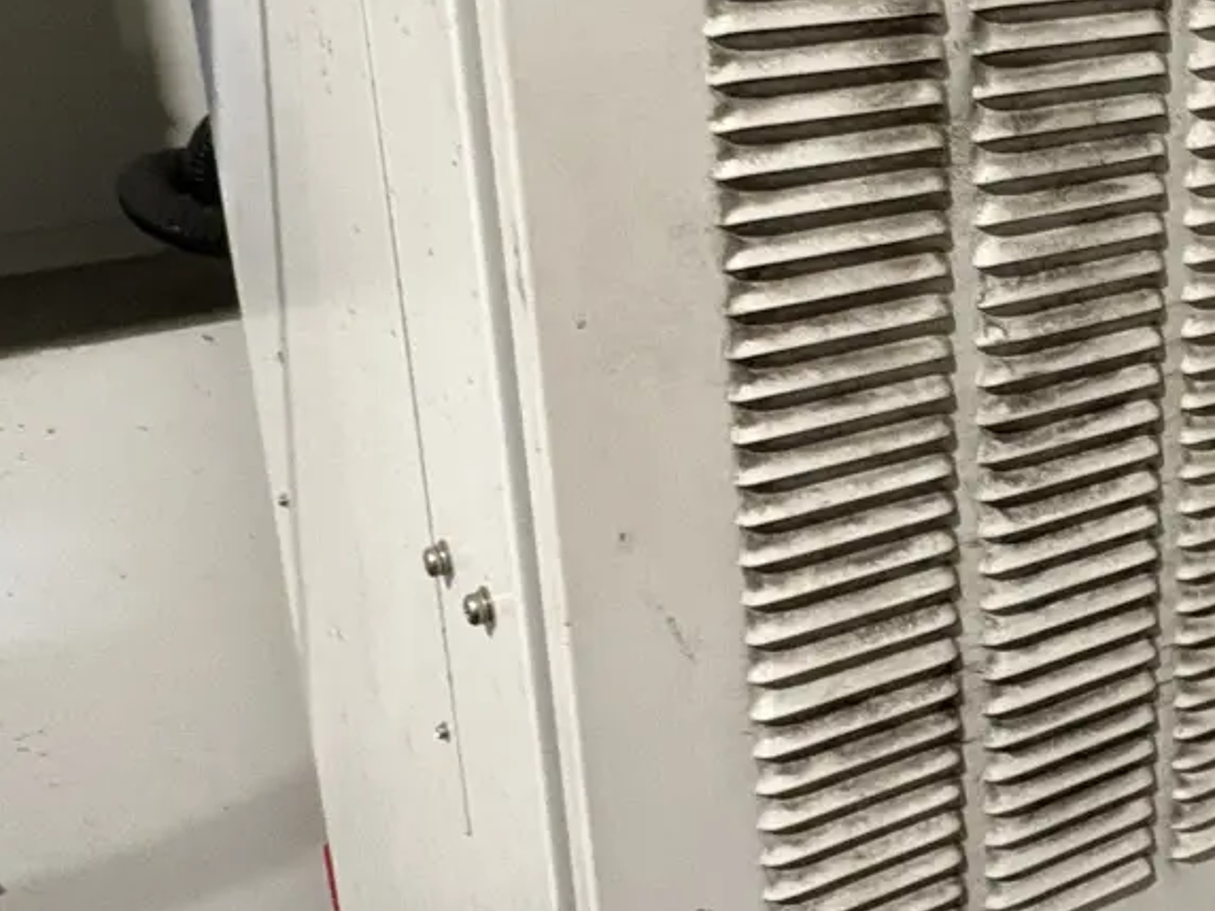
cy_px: 329
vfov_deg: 30.7
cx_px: 935
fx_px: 1650
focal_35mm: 47
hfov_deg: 39.2
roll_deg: +1.6
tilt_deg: -16.1
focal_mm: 2.22
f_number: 2.2
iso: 320
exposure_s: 1/50
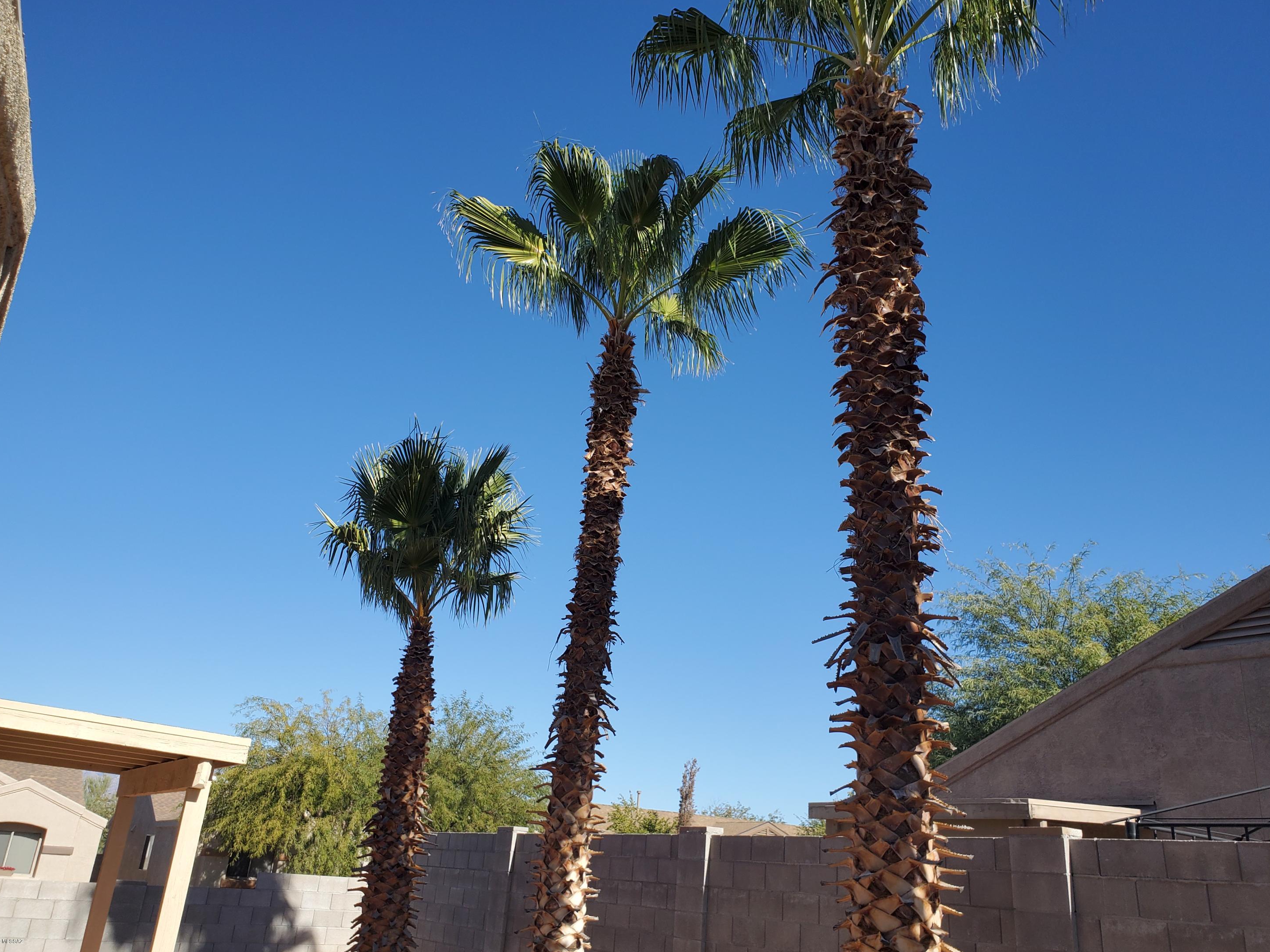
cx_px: 641
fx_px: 991
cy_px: 478
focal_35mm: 27
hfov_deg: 65.3
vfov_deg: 51.4
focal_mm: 4.3
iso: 50
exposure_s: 1/1402
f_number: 2.4
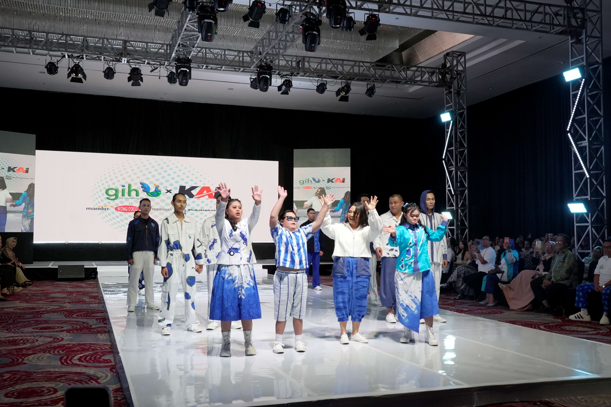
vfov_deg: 40.0
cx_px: 306
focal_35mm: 33
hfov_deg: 57.2
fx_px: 560
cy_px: 204
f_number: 7.1
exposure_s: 1/200
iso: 2000
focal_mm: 22
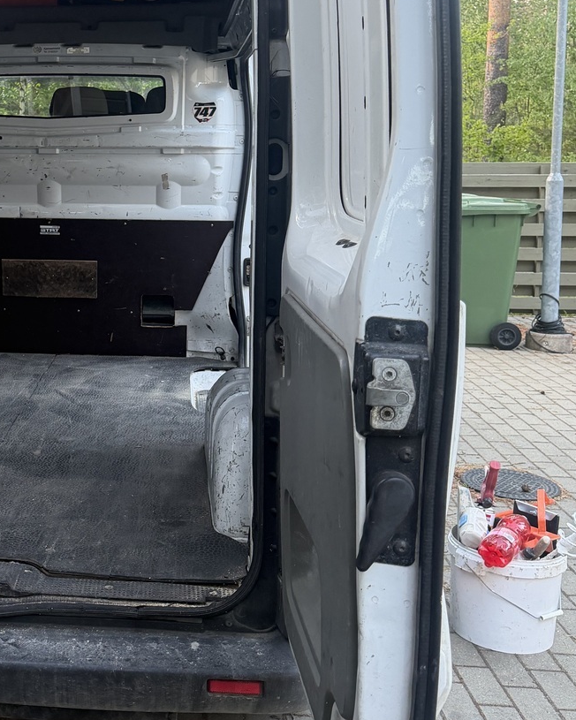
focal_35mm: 46
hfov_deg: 31.2
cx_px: 54
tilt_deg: -7.0
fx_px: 980
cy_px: 262
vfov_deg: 40.0
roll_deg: -0.1
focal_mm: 6.76
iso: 200
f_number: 1.78
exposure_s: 1/86
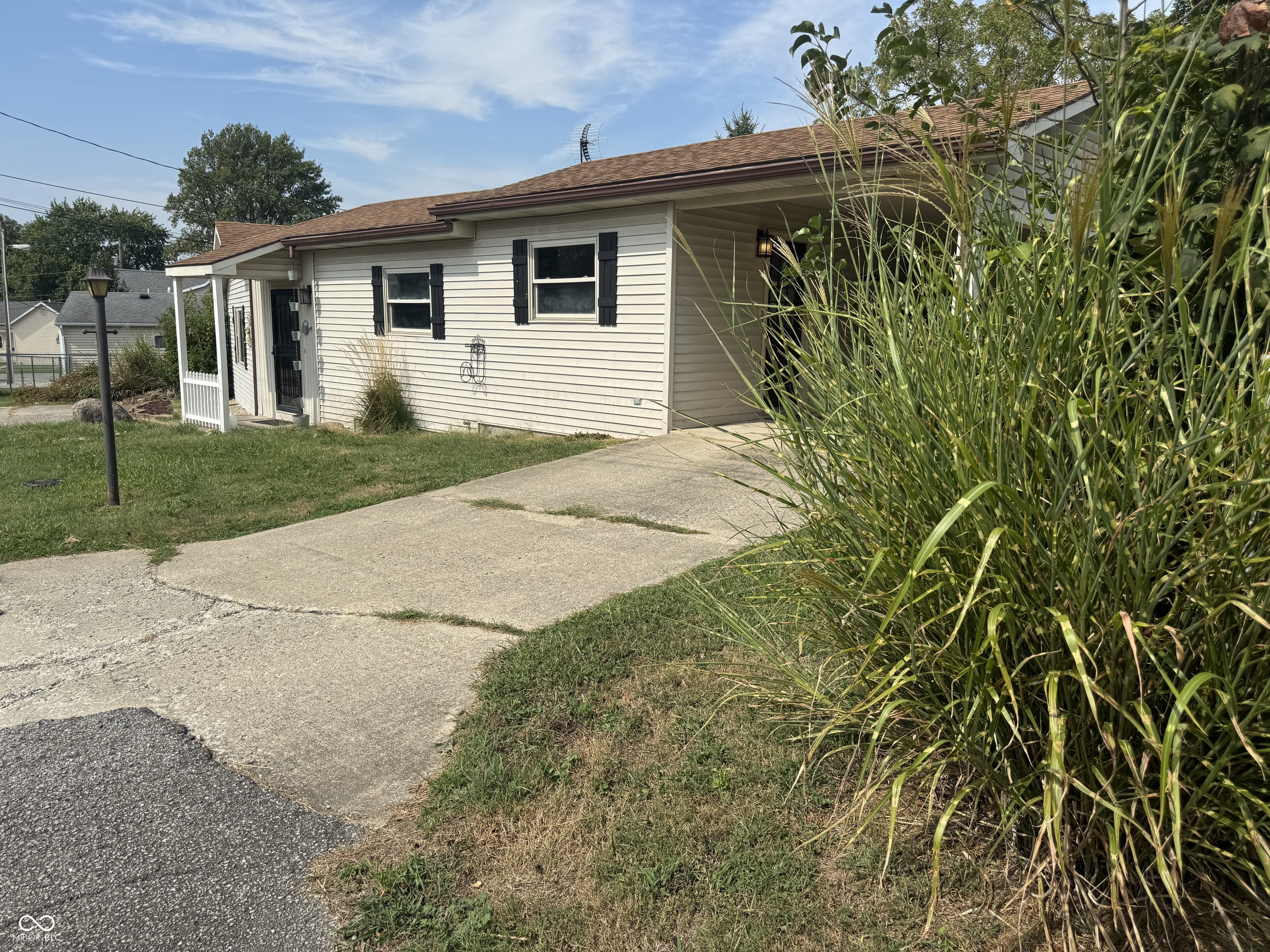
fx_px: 881
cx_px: 635
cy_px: 476
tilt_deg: -10.5
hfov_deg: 71.6
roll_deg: -1.7
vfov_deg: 56.8
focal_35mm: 24
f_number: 1.78
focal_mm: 6.76
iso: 80
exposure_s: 1/4608
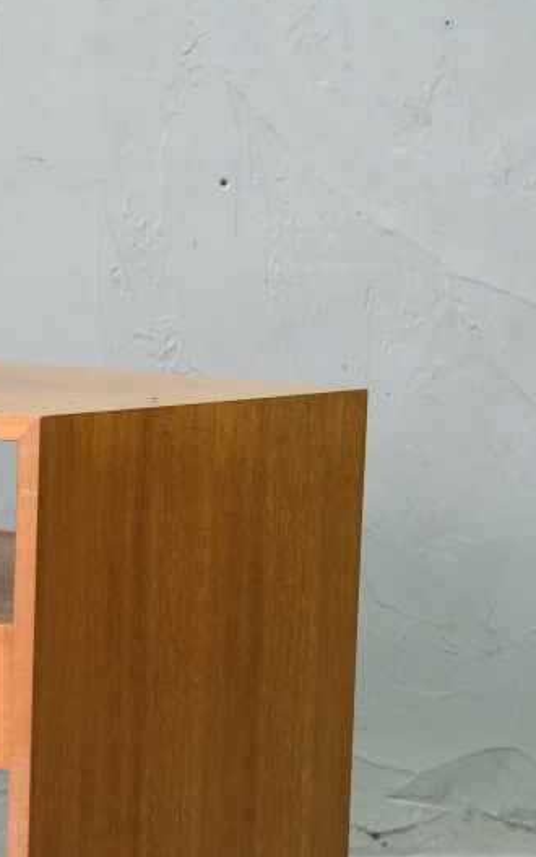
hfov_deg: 11.3
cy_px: 601
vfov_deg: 18.4
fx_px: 2641
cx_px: -159
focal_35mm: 113
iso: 2500
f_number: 4
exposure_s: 1/45
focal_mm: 30.8
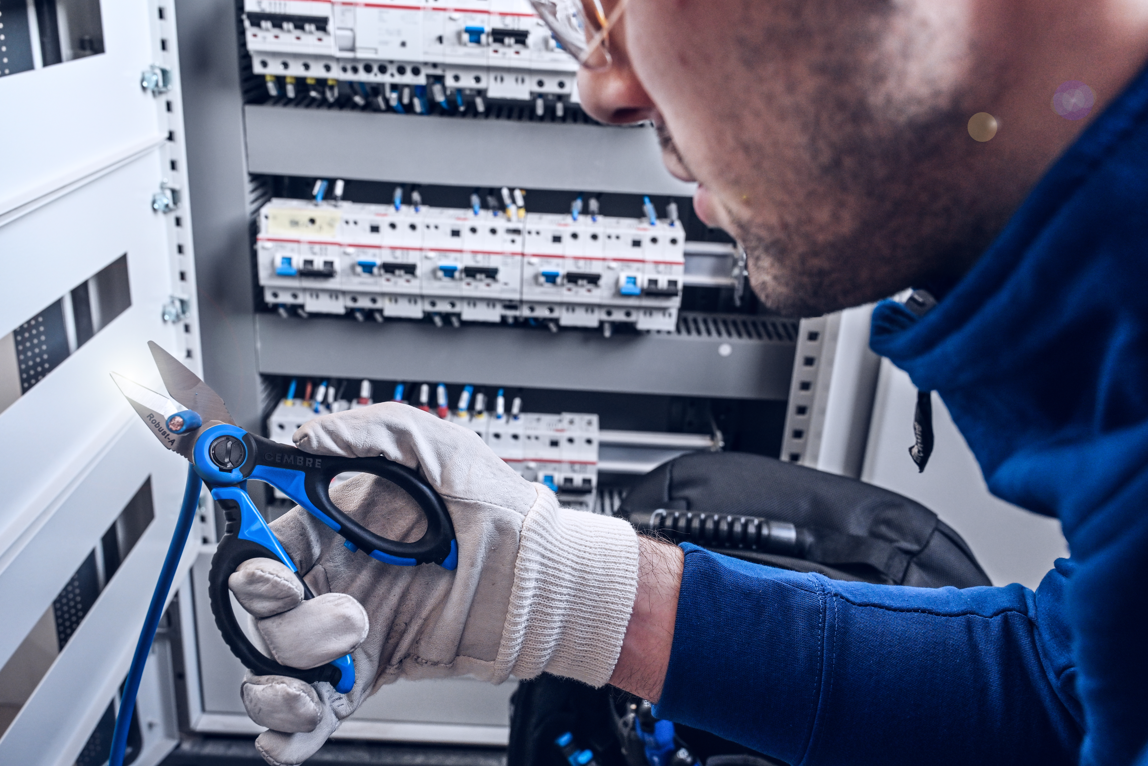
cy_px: 383
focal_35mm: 34
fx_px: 1068
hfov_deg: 56.5
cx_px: 574
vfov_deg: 39.4
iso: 1000
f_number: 8
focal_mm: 33.5
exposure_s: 1/50
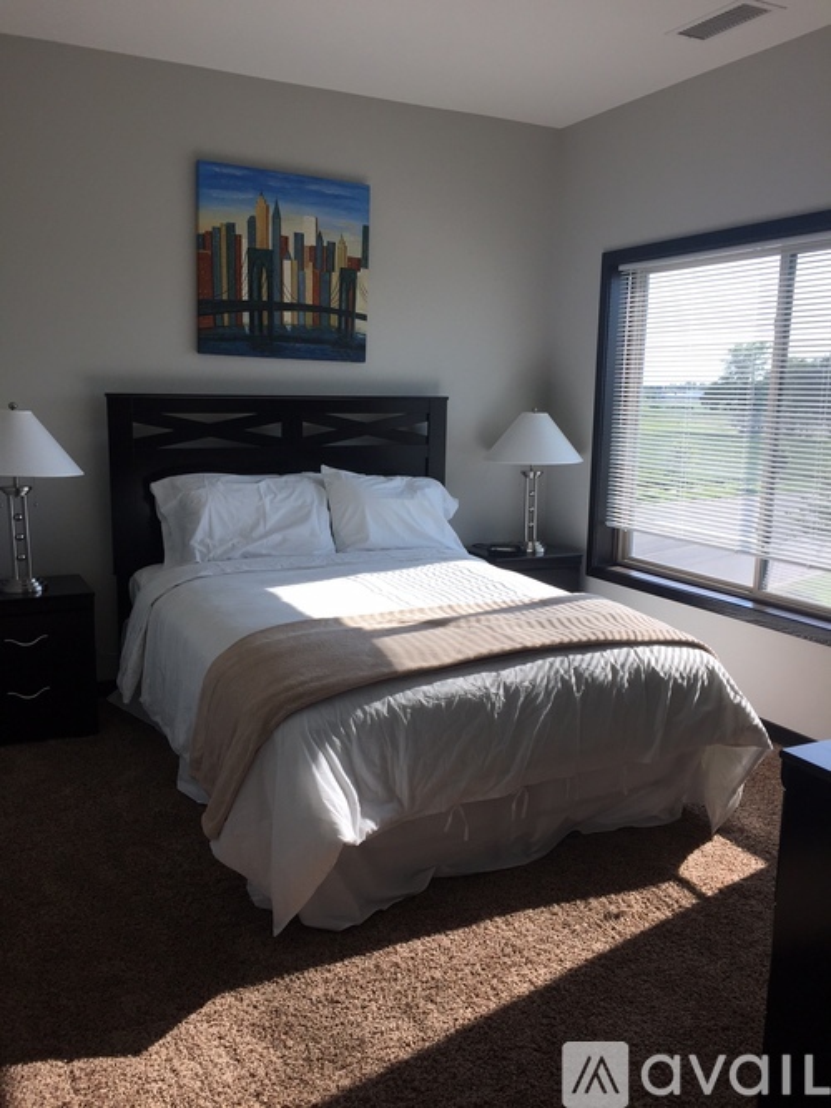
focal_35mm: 29
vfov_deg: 61.7
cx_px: 416
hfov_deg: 48.2
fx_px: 929
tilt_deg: -8.3
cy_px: 554
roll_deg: -1.1
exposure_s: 1/366
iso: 32
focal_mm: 4.15
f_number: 2.2
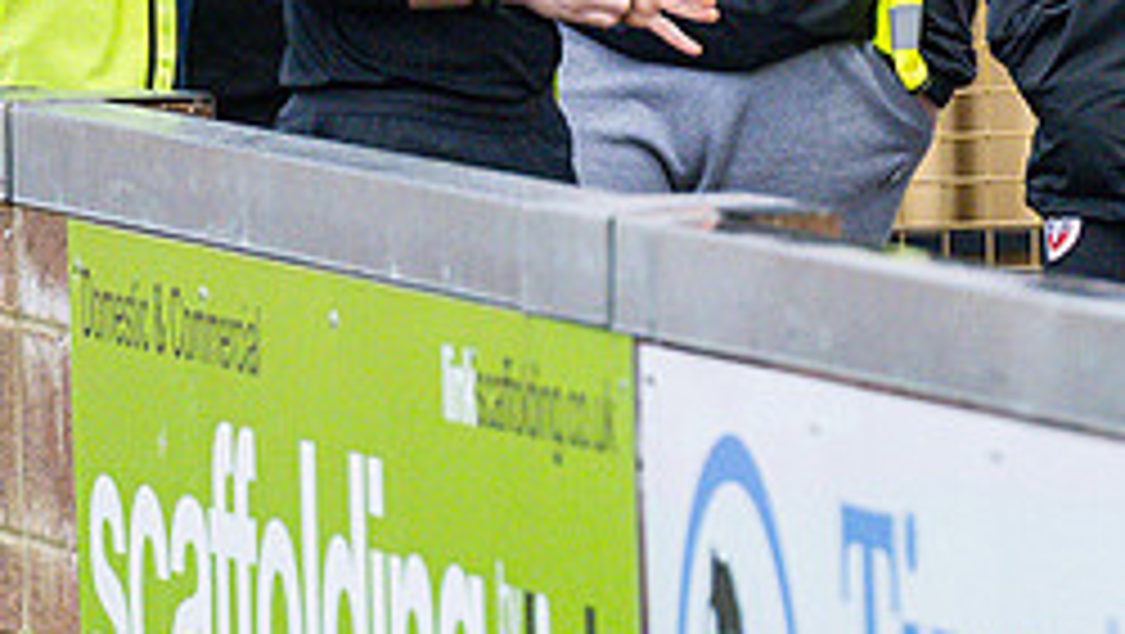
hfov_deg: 2.5
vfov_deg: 1.4
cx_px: 1251
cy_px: -274
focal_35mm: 848
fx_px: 25312
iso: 2000
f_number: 2.8
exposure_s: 1/1600
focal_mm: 200
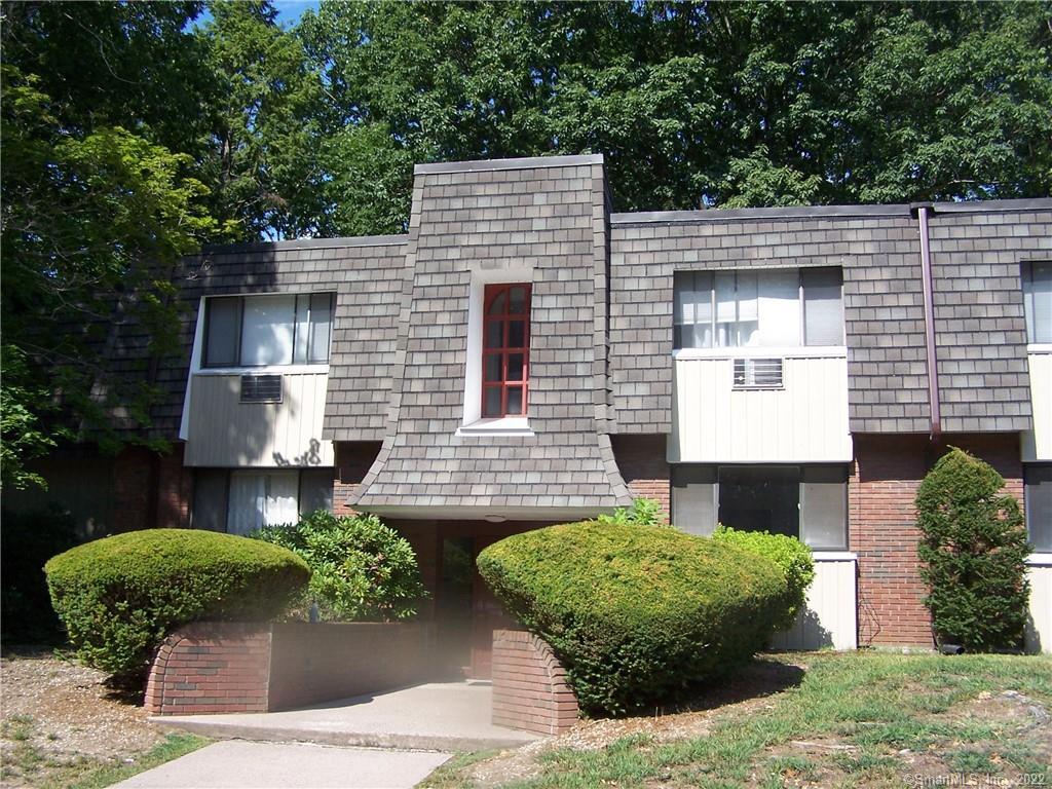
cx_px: 526
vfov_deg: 37.7
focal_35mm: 38
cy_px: 394
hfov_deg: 49.0
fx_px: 1155
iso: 80
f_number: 2.8
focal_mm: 6.3
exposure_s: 1/750
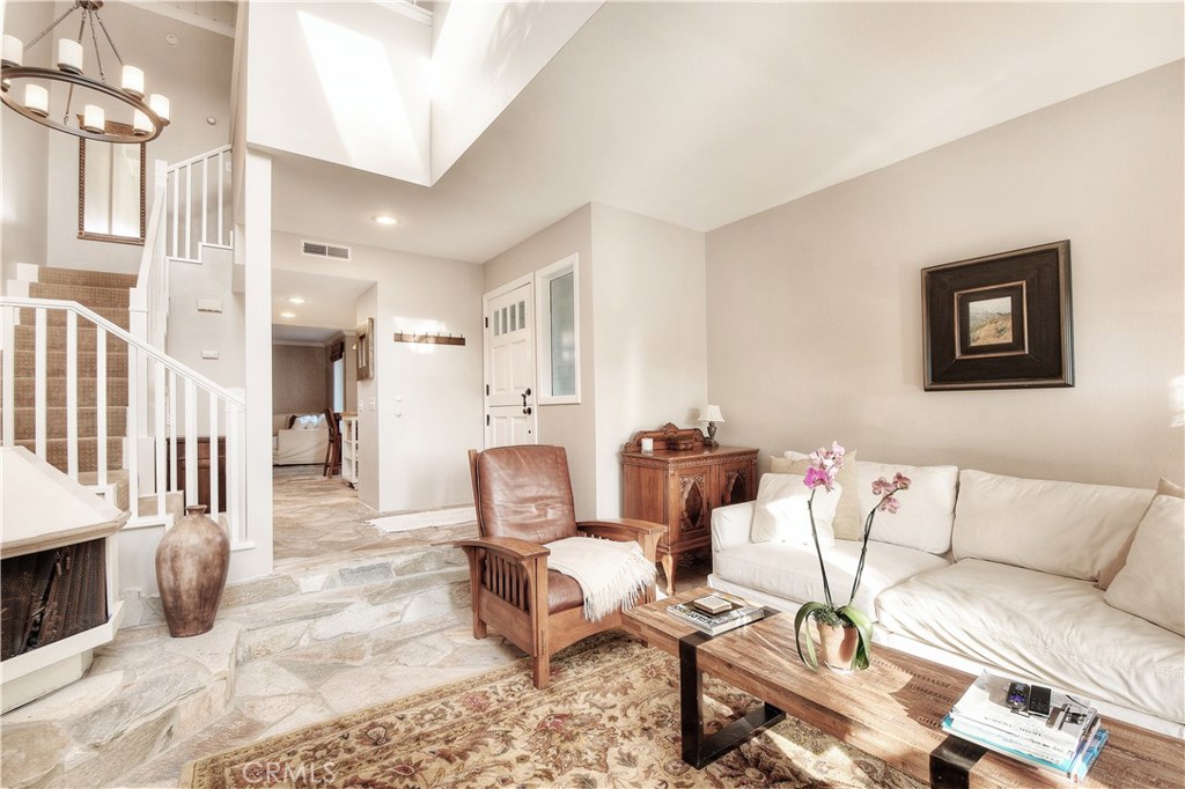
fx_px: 494
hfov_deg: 100.4
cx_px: 592
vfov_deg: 77.3
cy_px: 394
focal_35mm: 15
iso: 160
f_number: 8
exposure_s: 1/15
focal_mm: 10
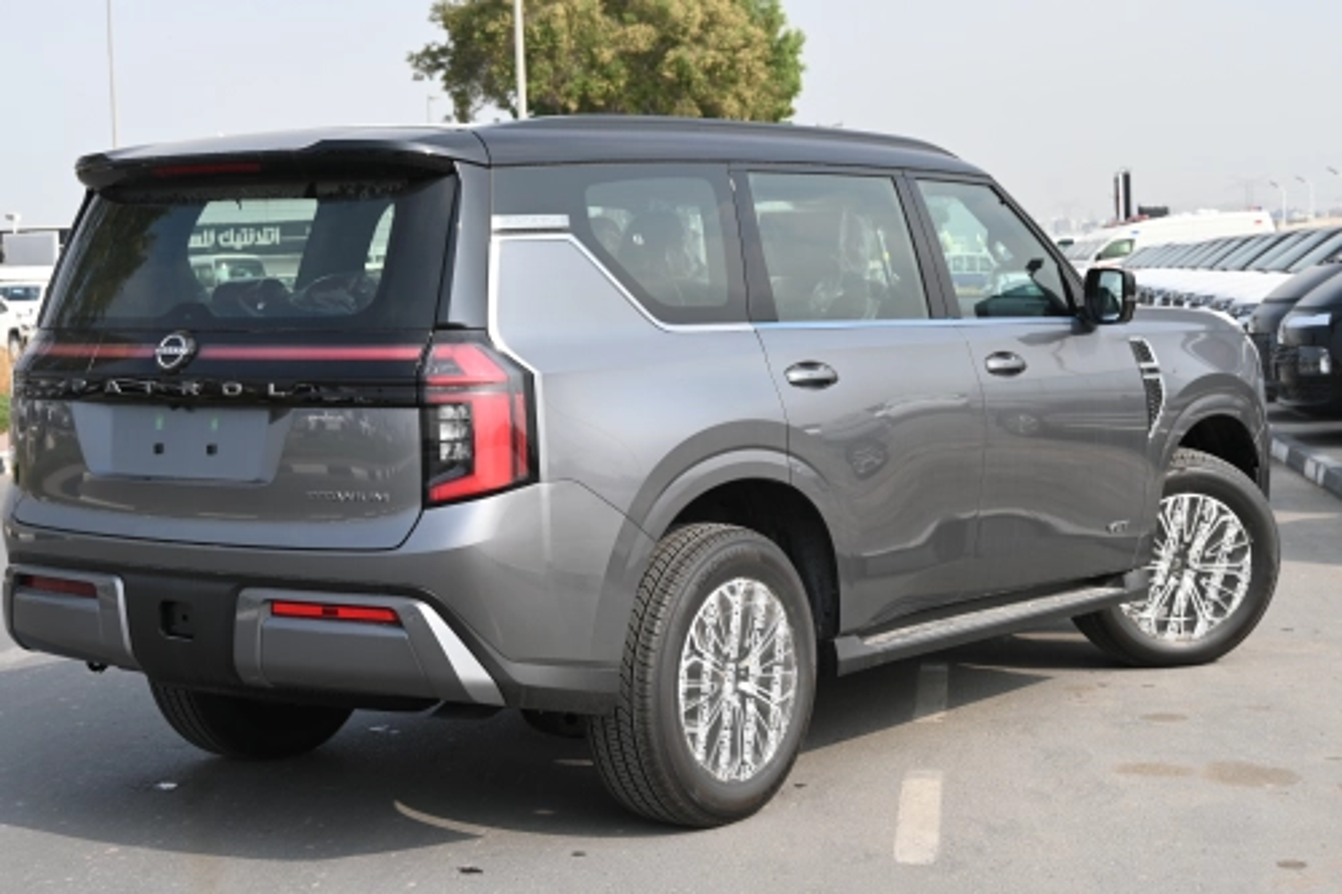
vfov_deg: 21.6
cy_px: 447
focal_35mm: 63
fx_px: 2348
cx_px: 671
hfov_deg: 31.9
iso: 100
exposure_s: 1/320
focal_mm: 42
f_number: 6.3
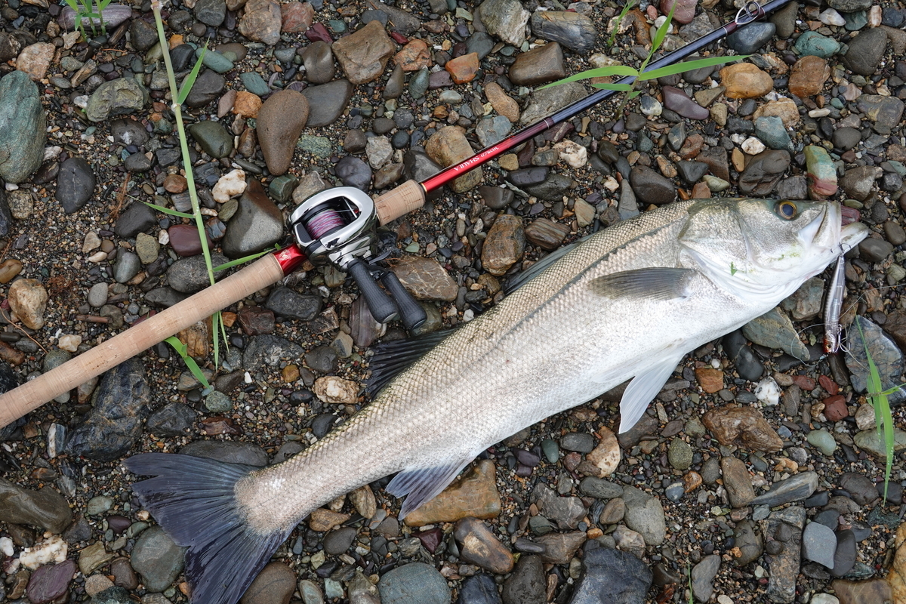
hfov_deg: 39.6
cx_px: 453
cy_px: 302
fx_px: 1258
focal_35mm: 50
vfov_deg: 27.0
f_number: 4
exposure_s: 1/100
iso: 100
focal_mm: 19.03
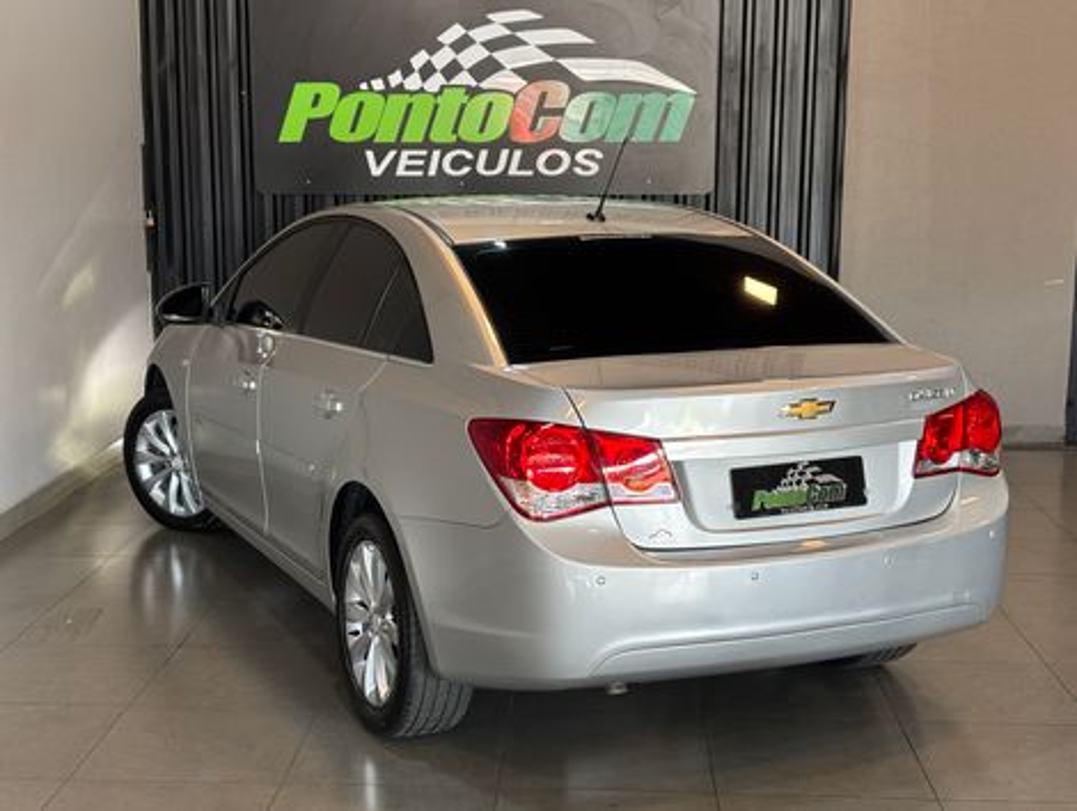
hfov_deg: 36.8
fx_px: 1620
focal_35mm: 52
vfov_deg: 28.1
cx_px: 538
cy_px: 406
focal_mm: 5.96
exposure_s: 1/60
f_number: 1.6
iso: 100
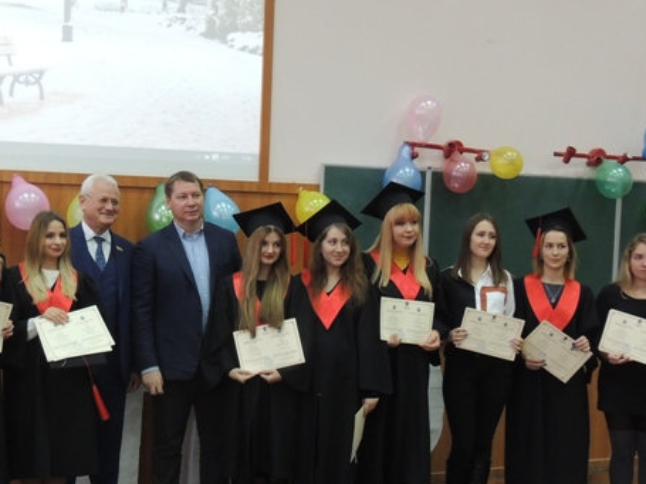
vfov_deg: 25.2
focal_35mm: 58
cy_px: 250
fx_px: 1082
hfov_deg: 33.0
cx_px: 219
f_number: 3.2
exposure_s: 1/40
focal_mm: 5.8
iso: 400
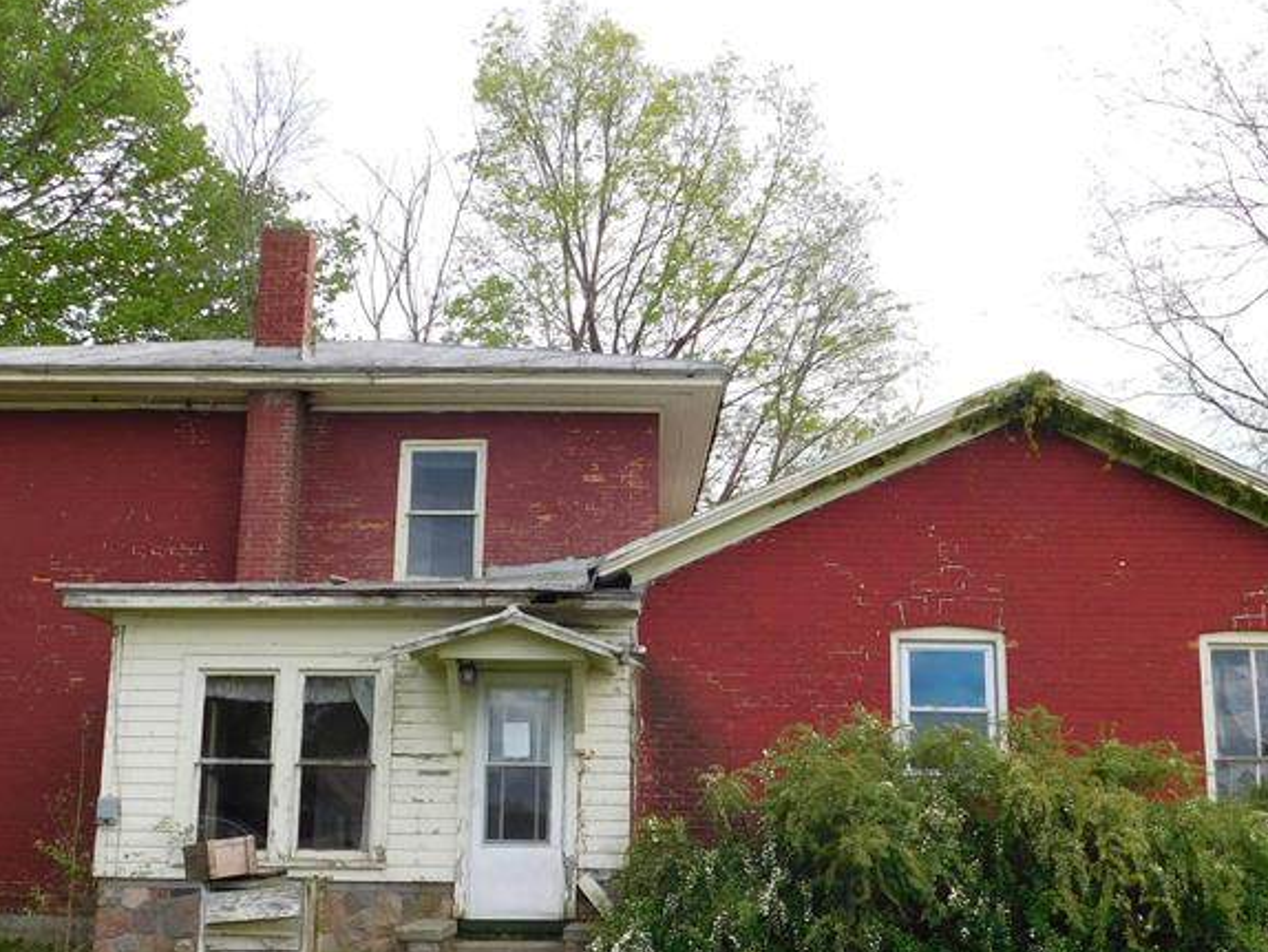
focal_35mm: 41
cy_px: 501
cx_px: 634
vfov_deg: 35.2
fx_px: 1502
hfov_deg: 45.8
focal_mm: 4
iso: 125
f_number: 3
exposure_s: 1/640
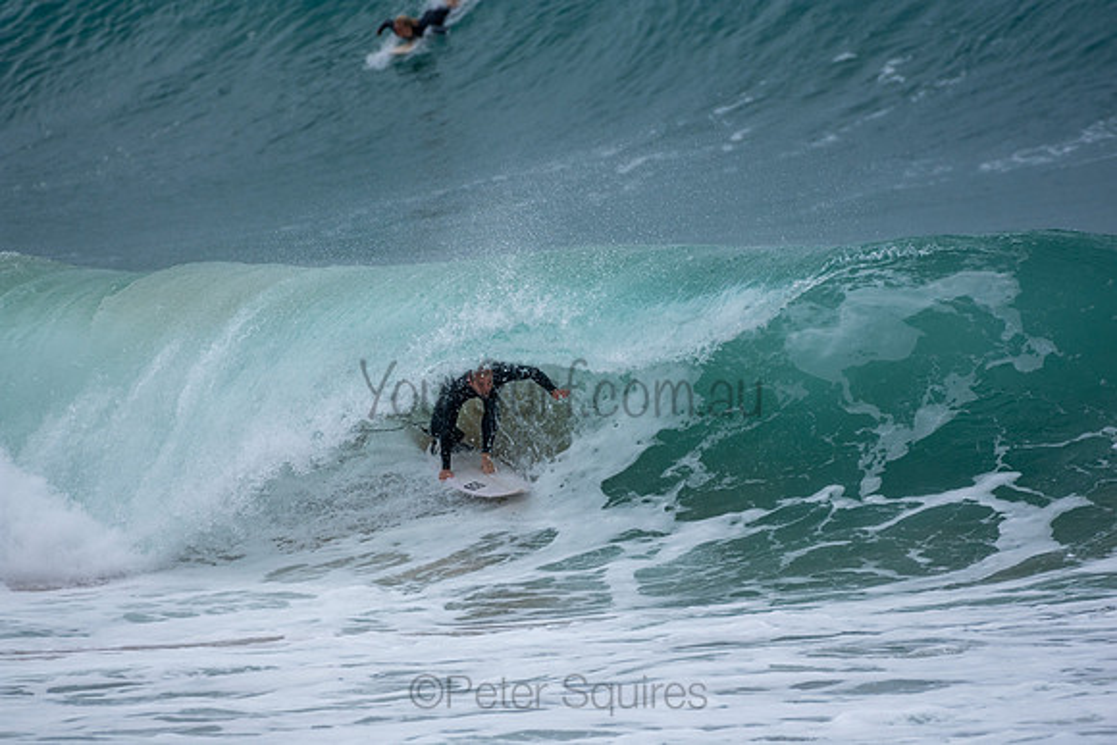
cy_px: 372
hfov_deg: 2.7
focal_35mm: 750
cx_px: 558
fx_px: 23275
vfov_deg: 1.8
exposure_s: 1/1250
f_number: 5.6
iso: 280
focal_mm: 500
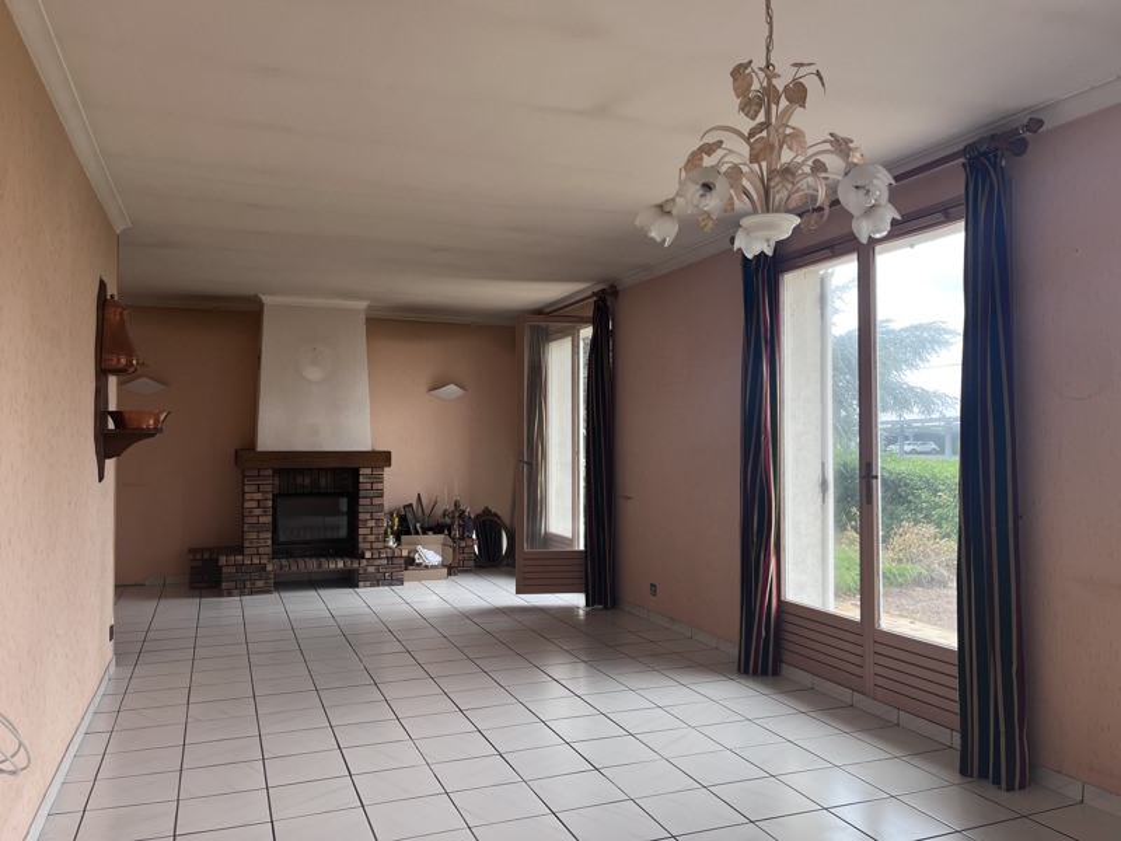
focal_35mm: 26
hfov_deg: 67.3
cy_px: 420
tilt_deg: +1.6
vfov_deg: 53.1
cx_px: 560
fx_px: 842
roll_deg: +0.5
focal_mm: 5.1
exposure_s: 1/130
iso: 32
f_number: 1.6
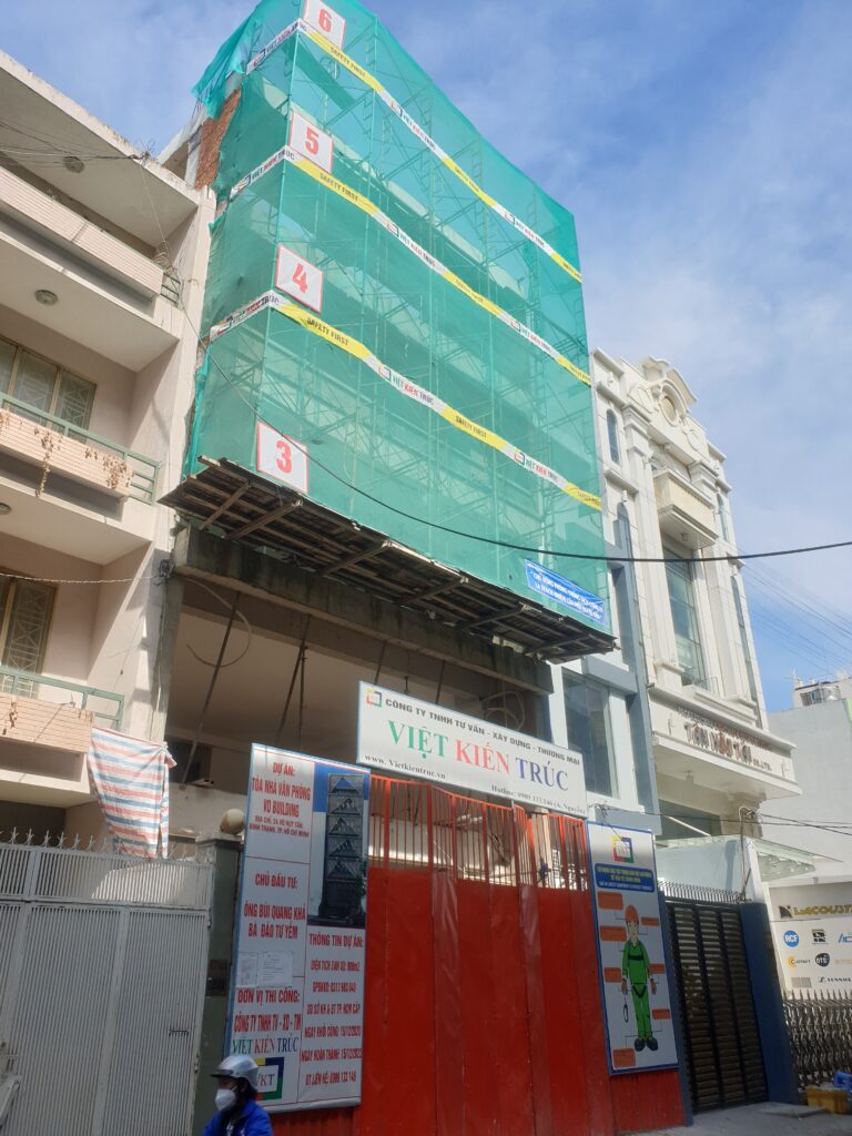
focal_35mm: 26
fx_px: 853
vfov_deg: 67.3
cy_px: 568
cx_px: 426
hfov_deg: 53.1
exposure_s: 1/1157
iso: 50
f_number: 2.4
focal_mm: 4.3
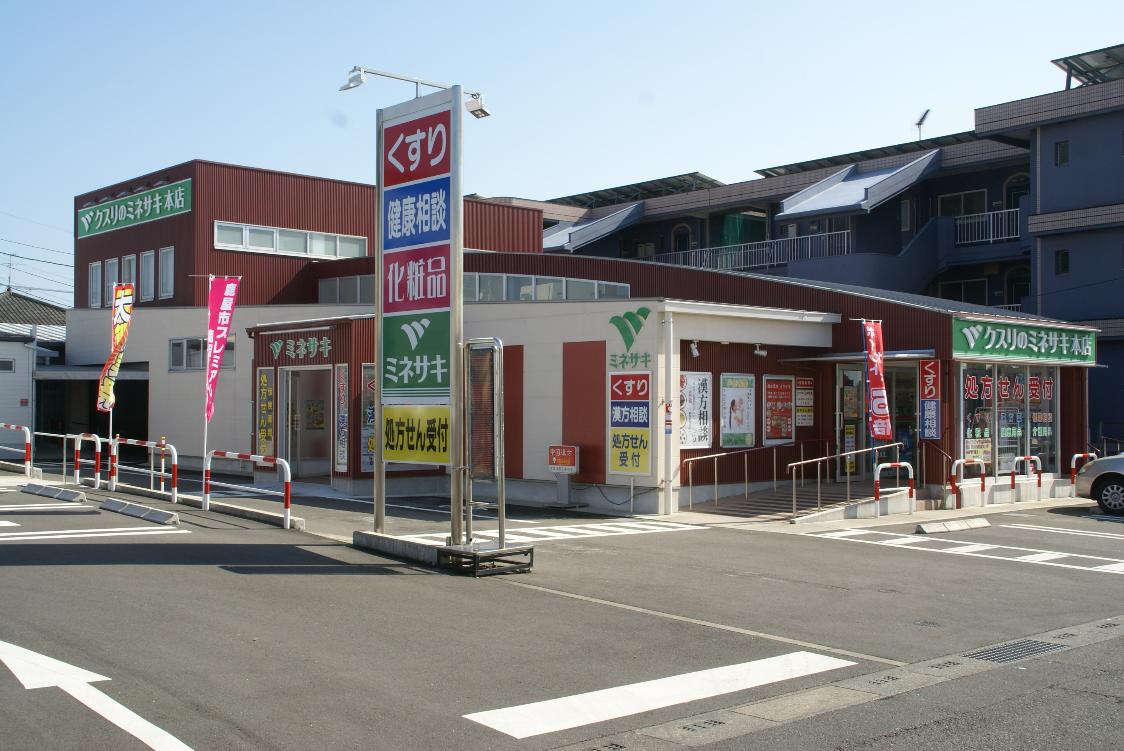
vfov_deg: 34.3
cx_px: 562
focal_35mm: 39
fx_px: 1219
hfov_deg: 49.5
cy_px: 376
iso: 100
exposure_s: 1/100
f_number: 11
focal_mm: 26
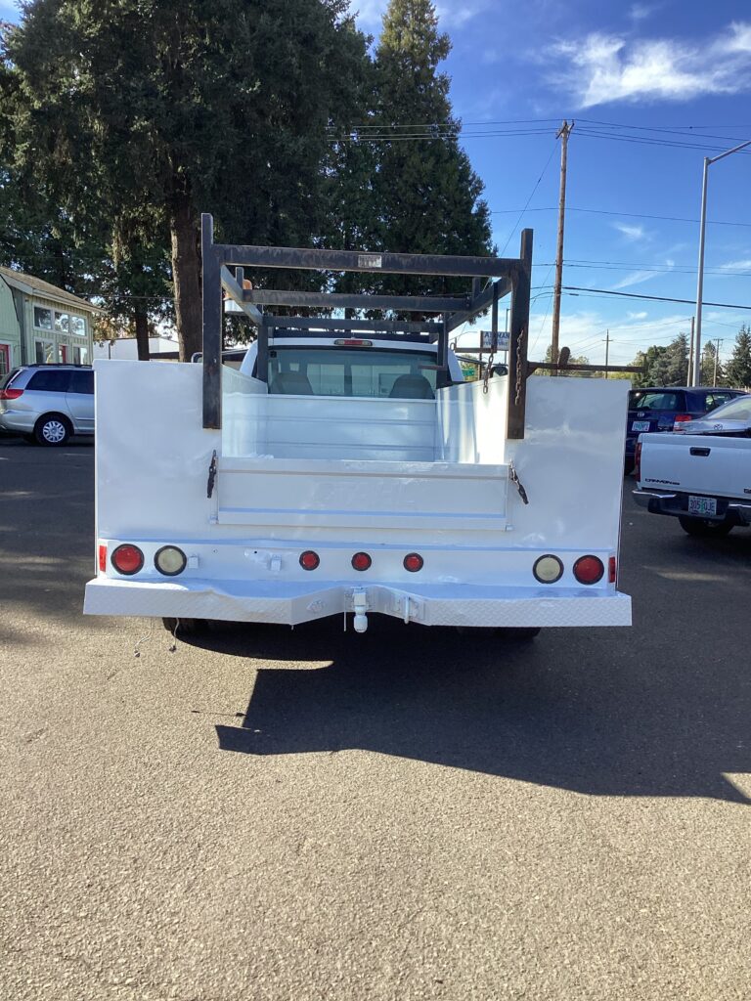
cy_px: 500
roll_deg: +0.2
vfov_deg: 58.4
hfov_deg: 45.4
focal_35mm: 31
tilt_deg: -8.8
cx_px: 376
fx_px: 897
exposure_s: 1/684
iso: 25
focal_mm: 3.3
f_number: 2.4
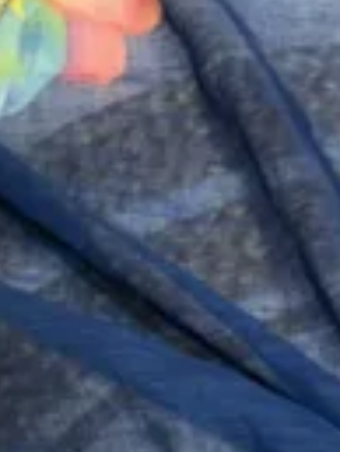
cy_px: 1319
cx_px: 312
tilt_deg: -72.2
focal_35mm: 182
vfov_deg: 9.0
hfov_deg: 8.1
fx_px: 2380
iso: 32
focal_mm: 5.96
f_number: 1.6
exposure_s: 1/100
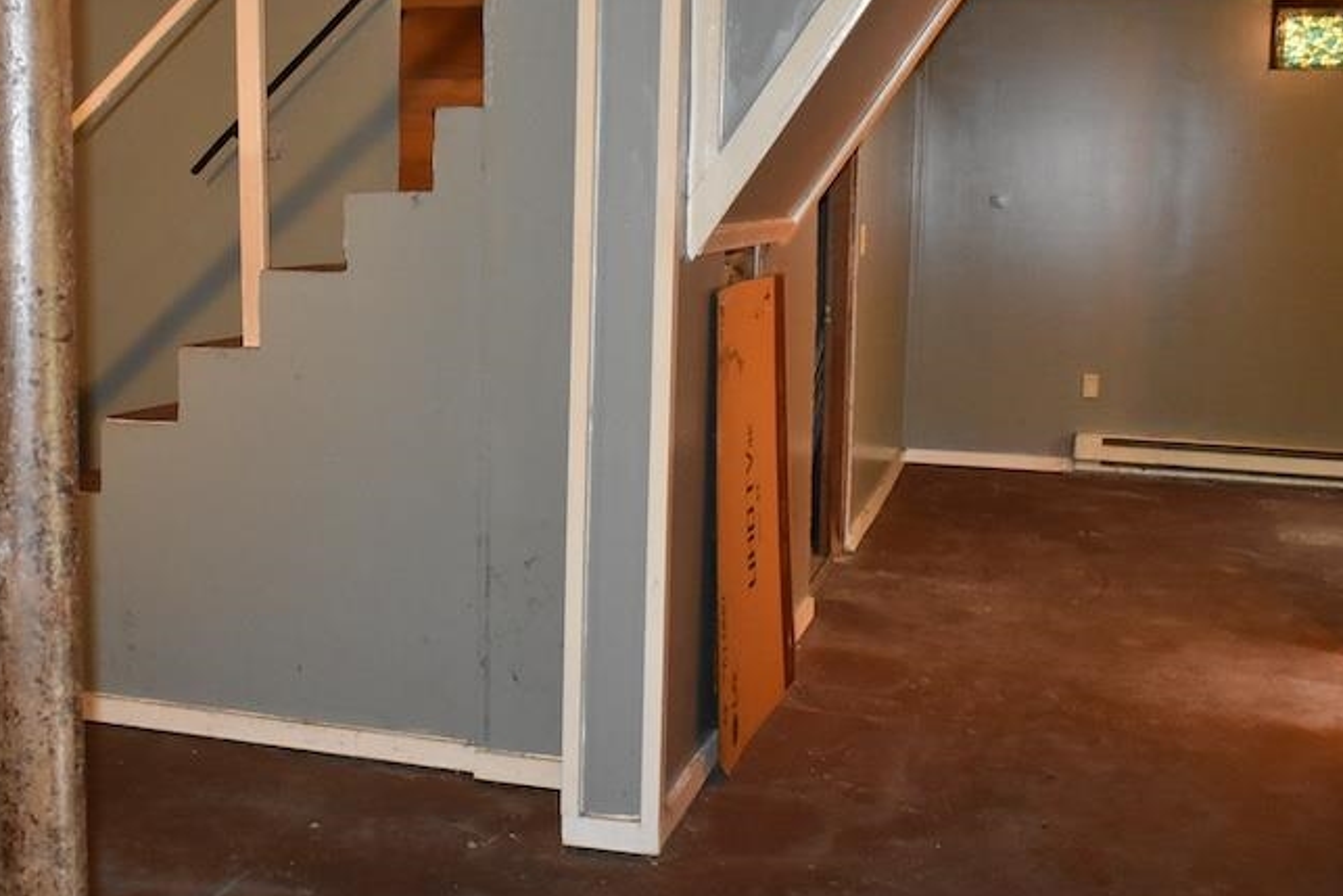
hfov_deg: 45.1
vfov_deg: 31.0
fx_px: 1604
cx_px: 524
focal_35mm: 43
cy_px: 325
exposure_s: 1/30
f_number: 3.5
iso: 2800
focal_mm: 18
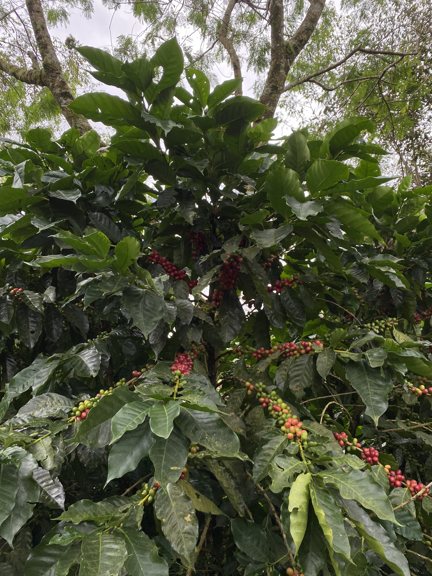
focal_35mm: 26
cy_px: 288
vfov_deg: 67.3
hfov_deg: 53.1
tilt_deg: +9.6
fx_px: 433
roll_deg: +2.1
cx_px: 216
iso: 32
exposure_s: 1/927
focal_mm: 4.25
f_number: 1.8
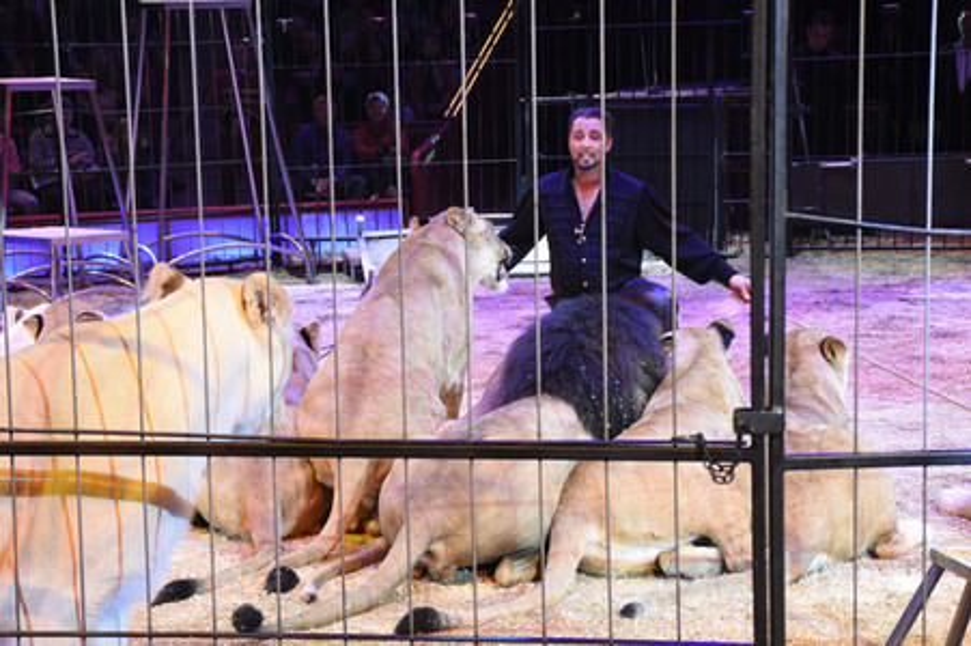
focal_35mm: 72
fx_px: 1941
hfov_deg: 28.1
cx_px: 486
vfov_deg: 18.9
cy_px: 323
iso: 3200
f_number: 6.3
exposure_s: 1/160
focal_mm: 48
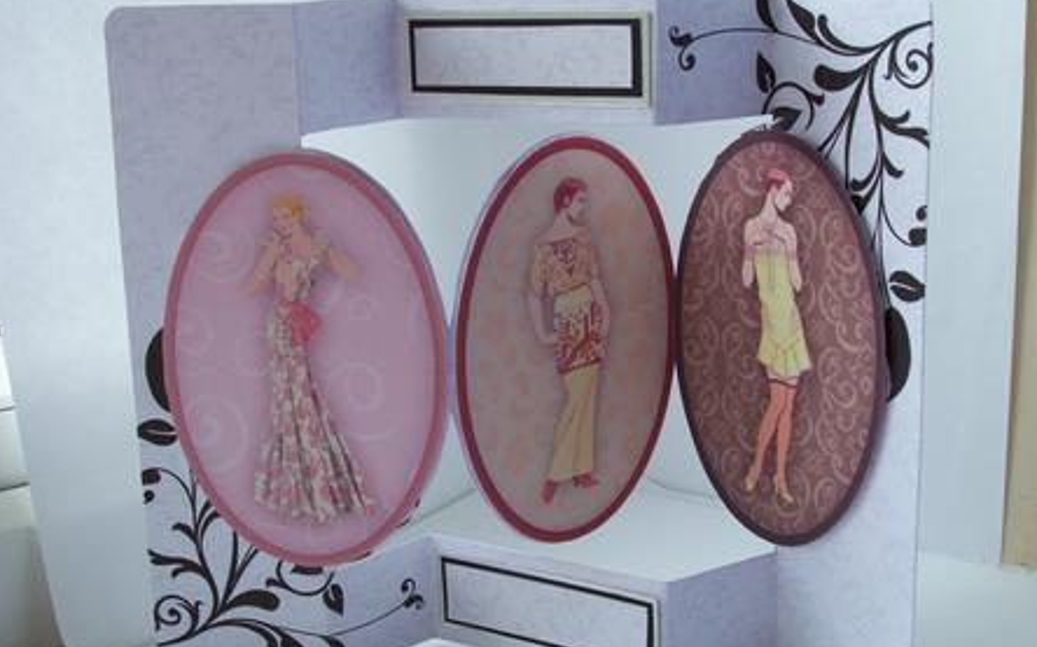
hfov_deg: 35.7
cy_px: 341
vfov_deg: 22.7
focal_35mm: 57
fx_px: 1610
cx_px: 518
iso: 80
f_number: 3.2
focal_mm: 8.7
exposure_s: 1/53.3
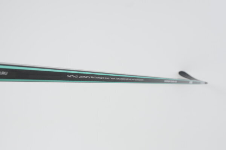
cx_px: 113
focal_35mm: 37
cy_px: 75
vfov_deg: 35.9
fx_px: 232
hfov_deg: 51.9
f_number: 6.3
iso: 100
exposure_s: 1/160
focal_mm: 25
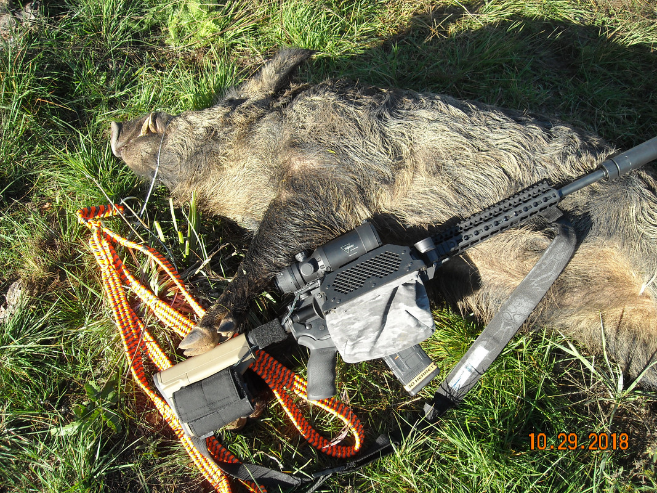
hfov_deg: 52.6
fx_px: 664
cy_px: 246
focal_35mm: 35
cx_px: 328
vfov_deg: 40.7
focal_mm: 5.7
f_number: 2.8
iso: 64
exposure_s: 1/250
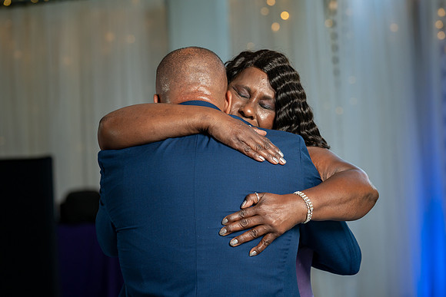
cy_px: 146
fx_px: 1419
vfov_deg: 12.0
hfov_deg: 17.9
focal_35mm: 114
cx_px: 245
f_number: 4
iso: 320
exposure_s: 1/200
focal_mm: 102
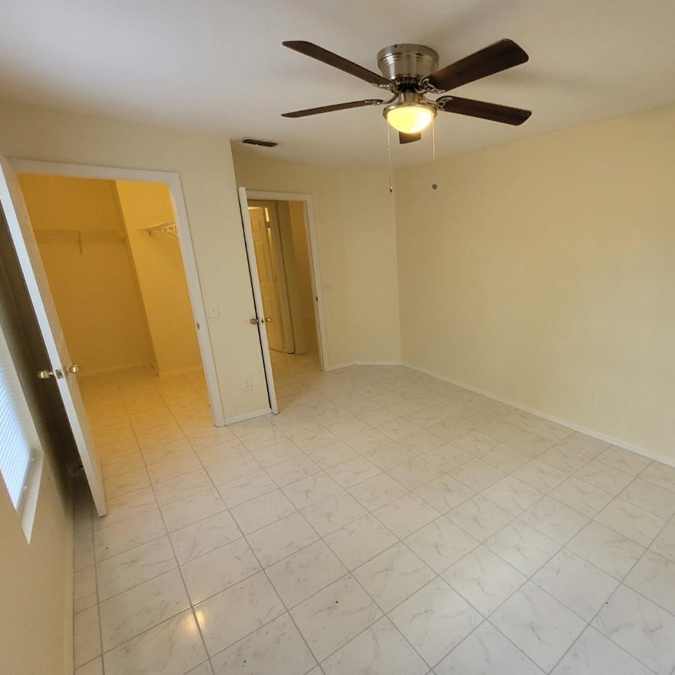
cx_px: 443
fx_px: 375
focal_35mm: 17
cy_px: 356
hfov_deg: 81.5
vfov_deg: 83.9
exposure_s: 1/60
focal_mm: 1.74
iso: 200
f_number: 2.2
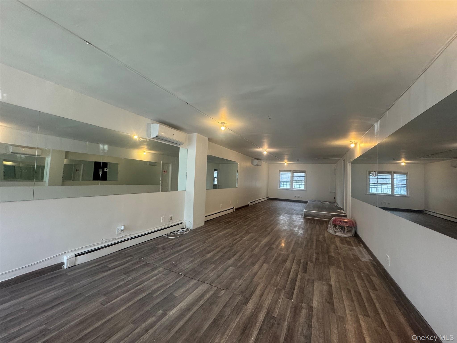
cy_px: 172
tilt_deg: +1.9
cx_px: 228
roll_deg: -3.0
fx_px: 185
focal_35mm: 14
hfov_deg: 102.1
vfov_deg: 85.7
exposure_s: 1/120
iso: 250
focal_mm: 2.22
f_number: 2.2
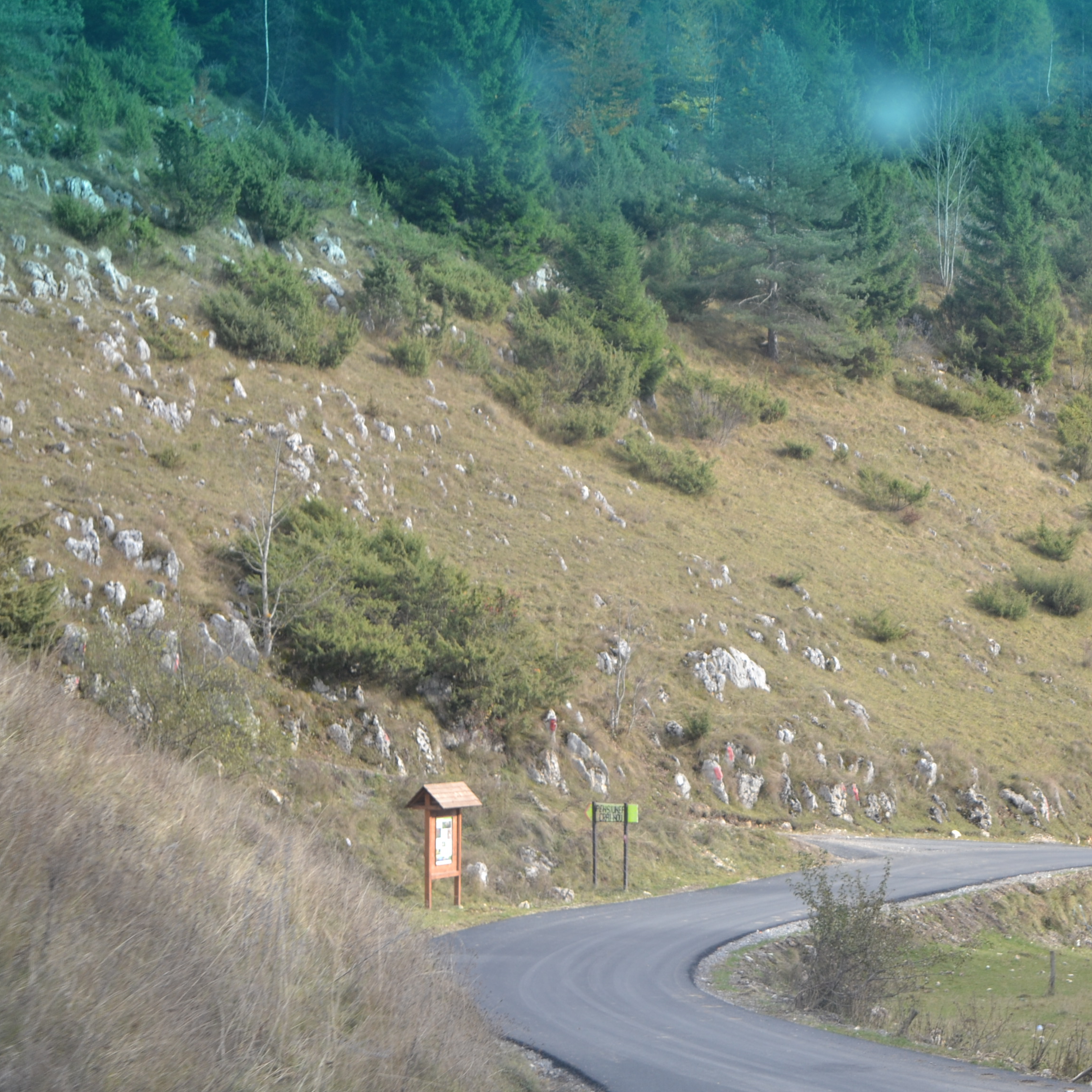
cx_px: 765
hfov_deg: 16.4
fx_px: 3770
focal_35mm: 106
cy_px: 548
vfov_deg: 16.5
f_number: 5.6
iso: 200
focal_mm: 55
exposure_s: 1/160
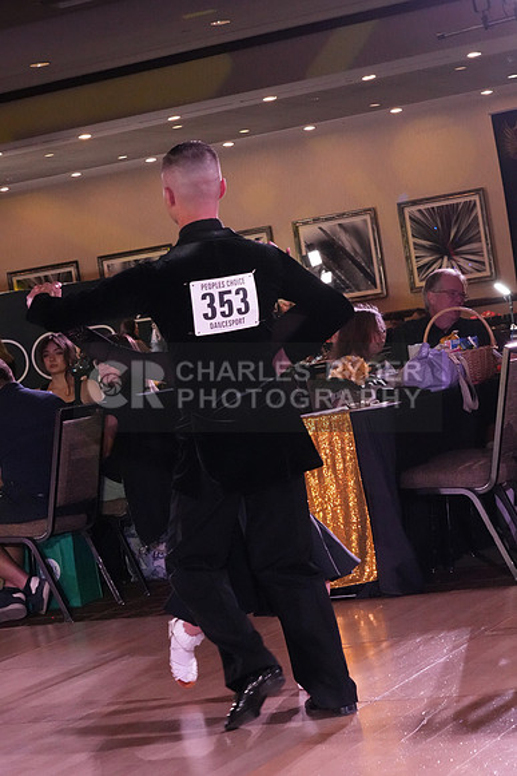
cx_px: 258
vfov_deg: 23.1
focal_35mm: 88
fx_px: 1894
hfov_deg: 15.5
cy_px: 388
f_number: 9
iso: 8000
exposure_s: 1/250
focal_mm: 59
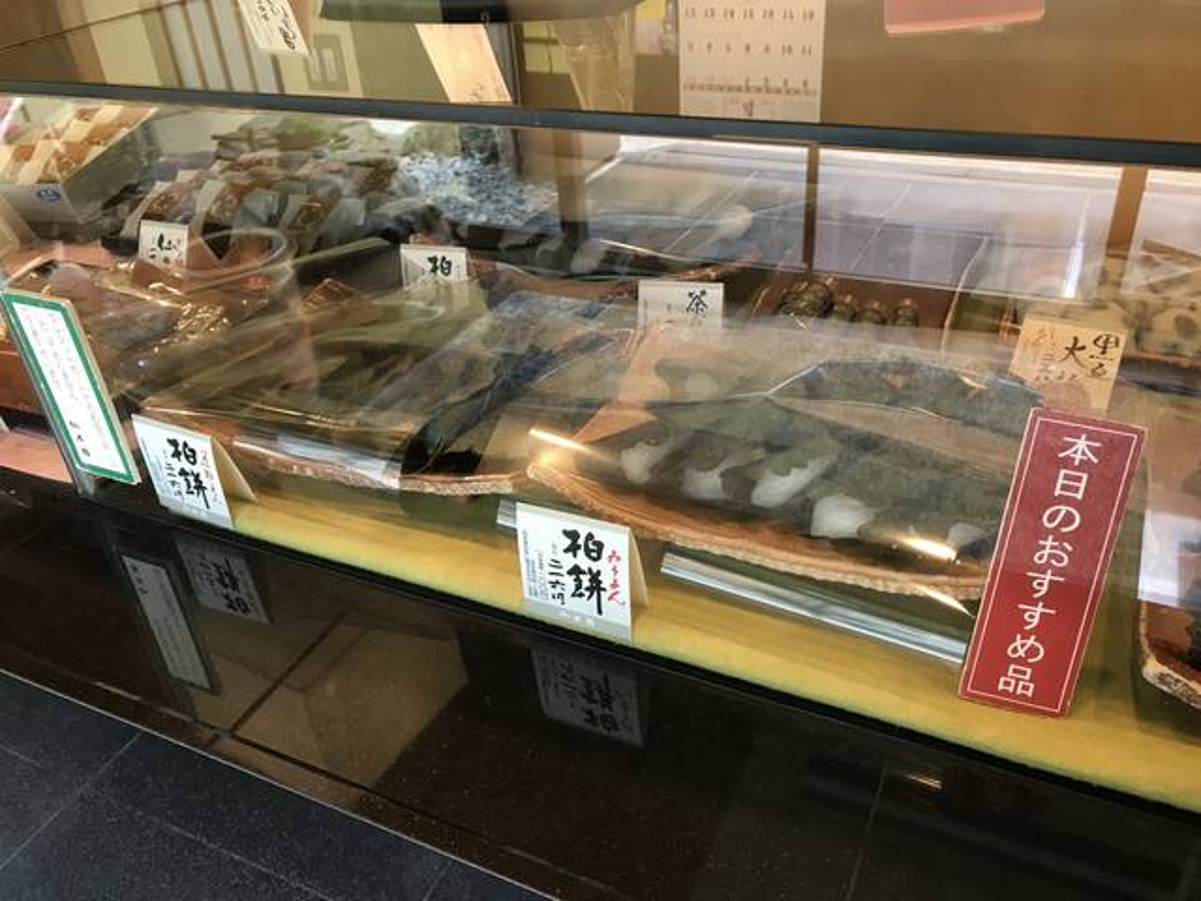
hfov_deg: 63.4
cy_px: 450
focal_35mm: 28
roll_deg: +5.4
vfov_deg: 49.7
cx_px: 600
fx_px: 971
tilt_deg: -32.8
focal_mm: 3.99
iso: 40
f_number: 1.8
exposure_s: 1/24
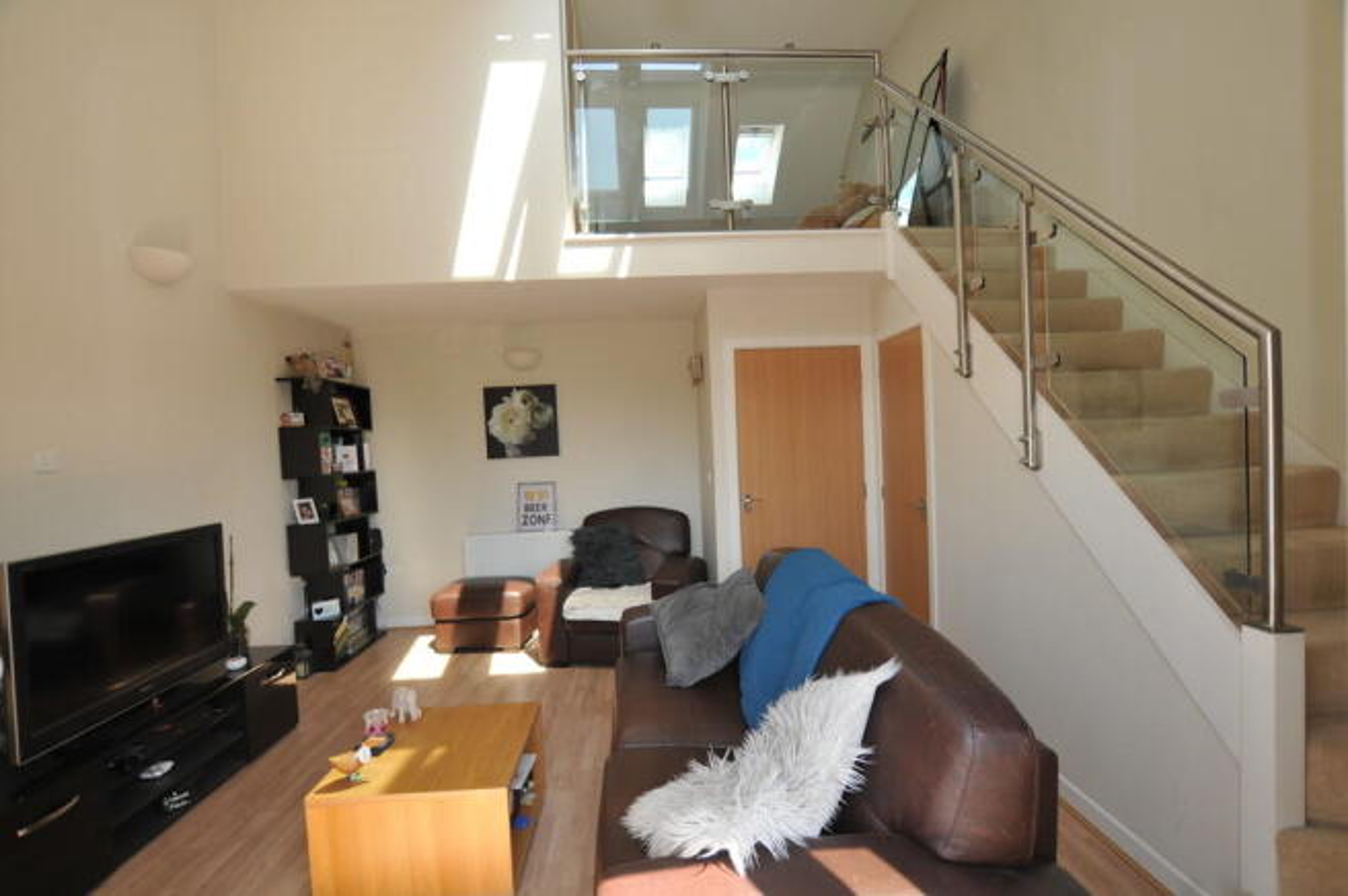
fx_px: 561
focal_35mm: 15
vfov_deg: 77.2
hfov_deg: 100.4
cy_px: 448
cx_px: 674
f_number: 5
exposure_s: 1/80
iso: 200
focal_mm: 10
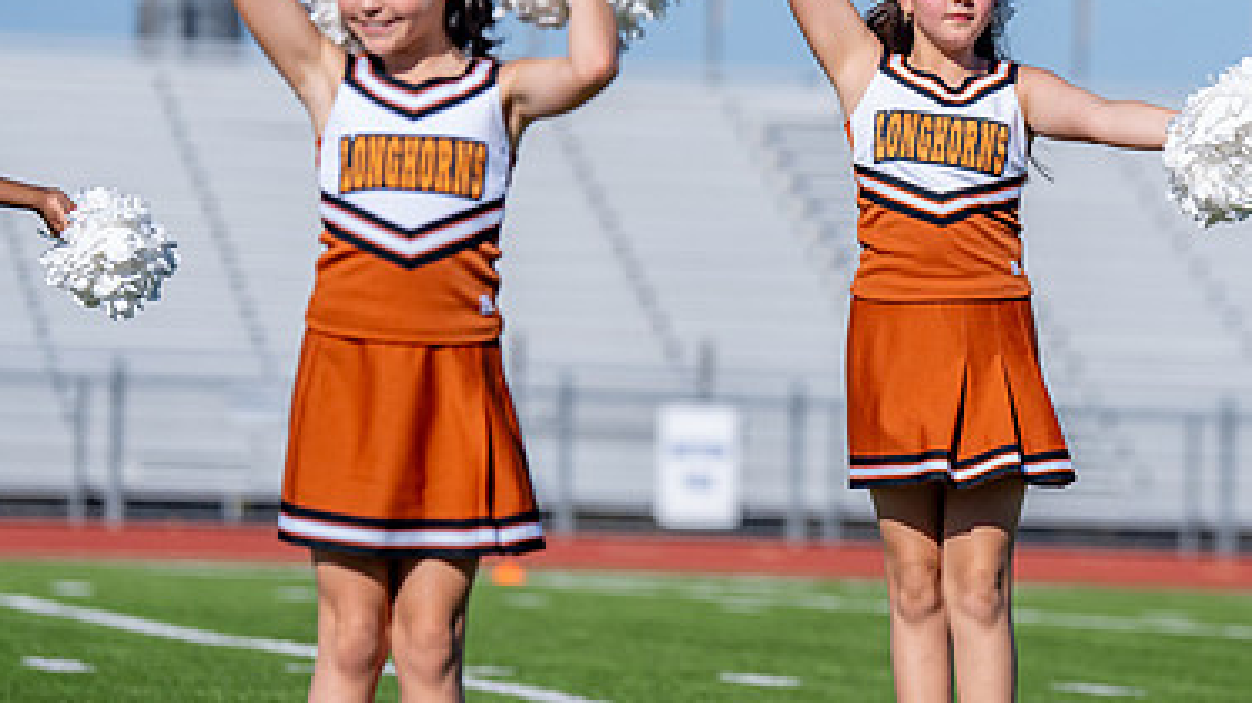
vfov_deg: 4.6
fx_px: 8694
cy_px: 228
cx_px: 988
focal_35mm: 262
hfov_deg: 8.2
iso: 100
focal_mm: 127
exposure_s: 1/2500
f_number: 2.8
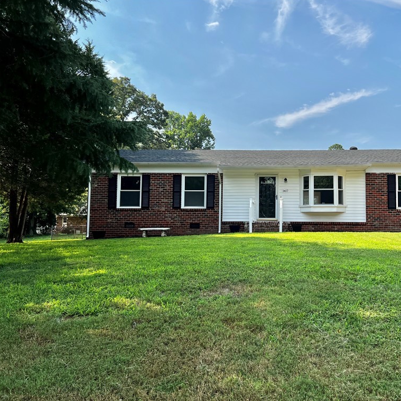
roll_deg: -0.1
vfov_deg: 52.5
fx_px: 406
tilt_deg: +3.7
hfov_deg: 51.6
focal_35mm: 31
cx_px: 267
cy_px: 200
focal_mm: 5.7
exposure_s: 1/3077
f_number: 1.5
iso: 50
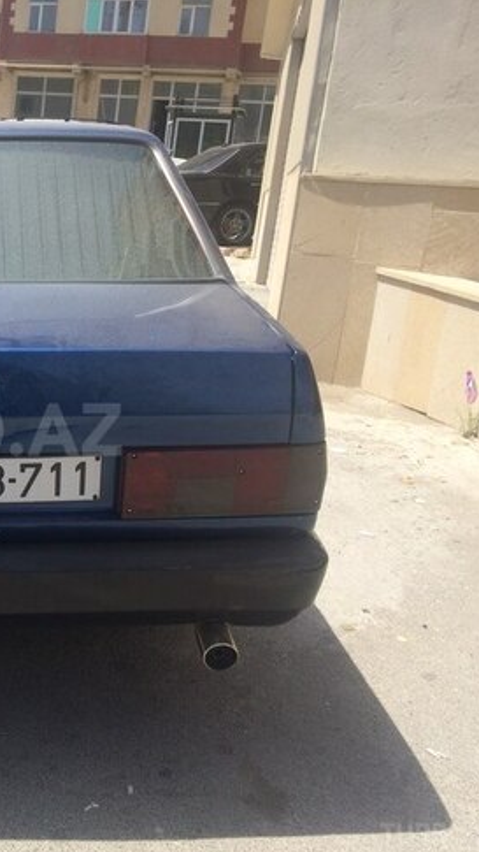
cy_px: 430
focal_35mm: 43
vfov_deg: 47.3
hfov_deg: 25.5
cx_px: -58
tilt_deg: -14.8
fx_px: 970
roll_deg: -6.3
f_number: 2.2
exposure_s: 1/1325
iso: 32
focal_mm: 4.15
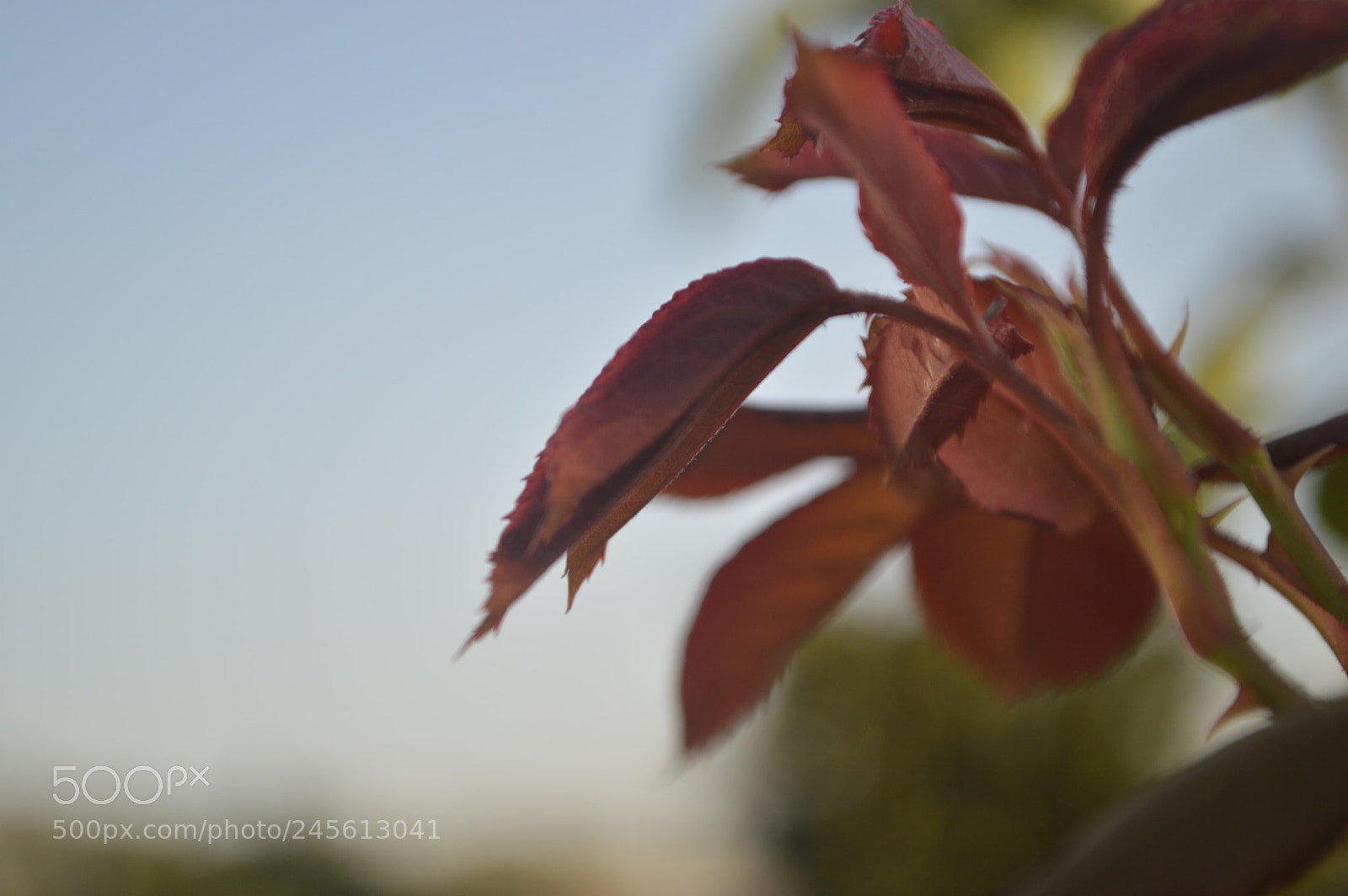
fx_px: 3087
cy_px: 448
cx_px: 674
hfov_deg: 24.6
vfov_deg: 16.5
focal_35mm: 82
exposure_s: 1/125
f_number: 5.6
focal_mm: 55
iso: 100
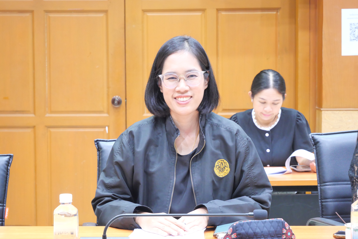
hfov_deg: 22.9
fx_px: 886
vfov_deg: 15.4
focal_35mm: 89
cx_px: 179
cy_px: 120
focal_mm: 43
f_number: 5.6
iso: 2000
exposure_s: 1/6
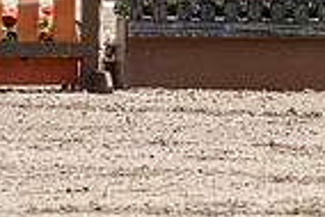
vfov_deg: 1.3
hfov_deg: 1.9
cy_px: -216
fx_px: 9651
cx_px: 318
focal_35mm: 1068
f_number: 5.6
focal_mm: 262
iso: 100
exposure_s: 1/400
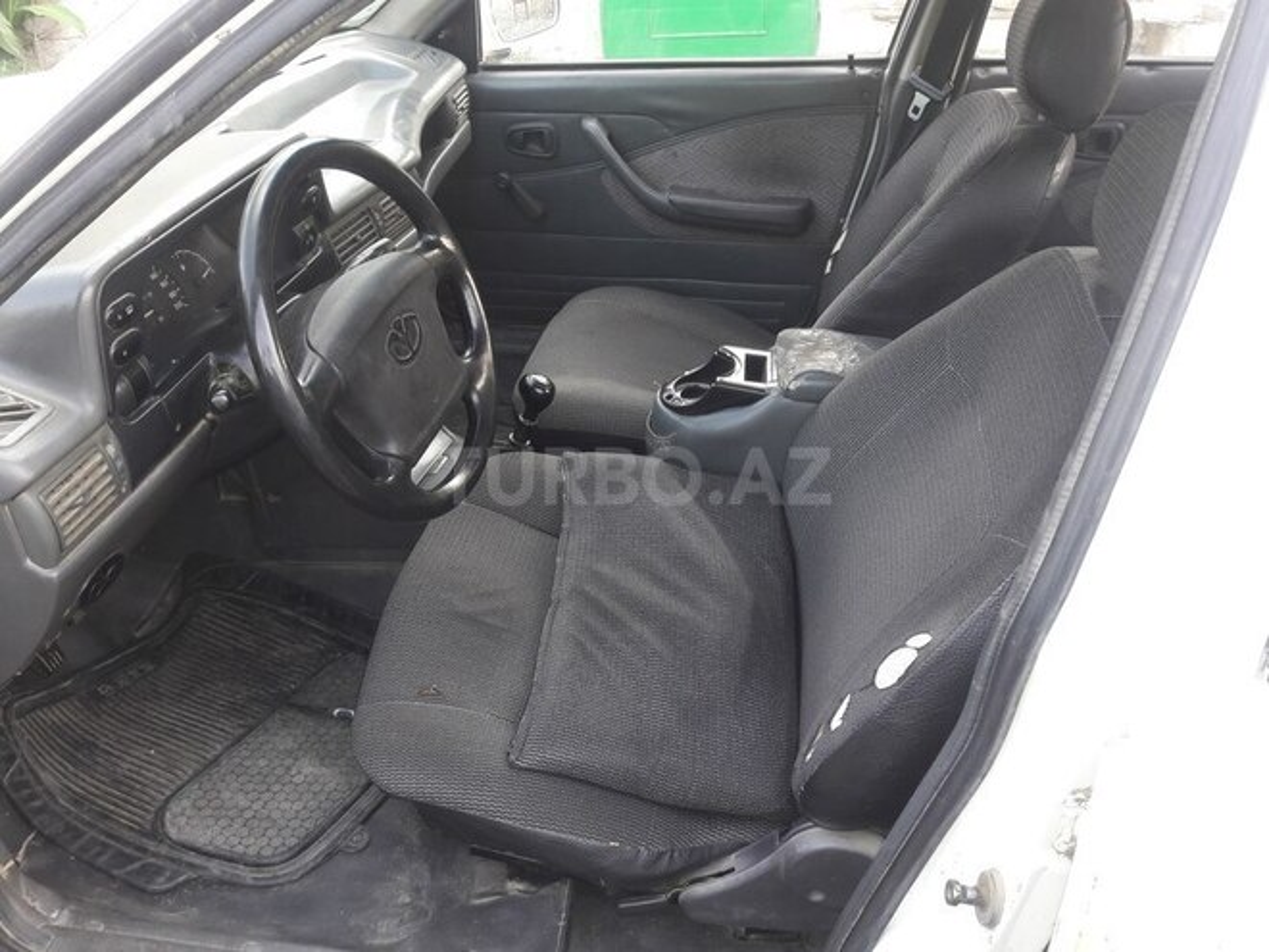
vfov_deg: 49.7
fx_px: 1026
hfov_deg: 63.4
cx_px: 634
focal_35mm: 28
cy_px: 476
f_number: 1.9
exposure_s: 1/33
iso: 40
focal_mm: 3.7
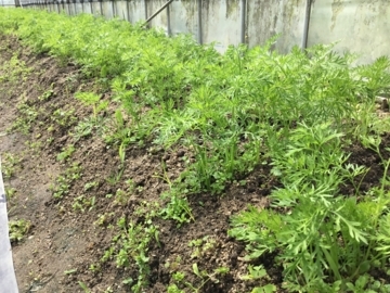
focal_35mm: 31
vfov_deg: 45.4
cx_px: 195
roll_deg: -0.4
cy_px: 146
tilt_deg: -21.0
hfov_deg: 58.4
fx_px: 349
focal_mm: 3.3
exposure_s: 1/574
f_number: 2.4
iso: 25
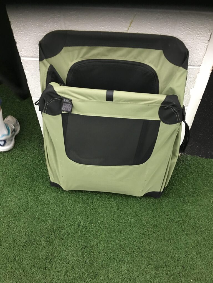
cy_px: 142
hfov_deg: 48.2
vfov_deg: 61.7
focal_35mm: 29
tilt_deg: -46.9
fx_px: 238
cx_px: 106
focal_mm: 4.15
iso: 100
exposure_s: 1/8
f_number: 2.2
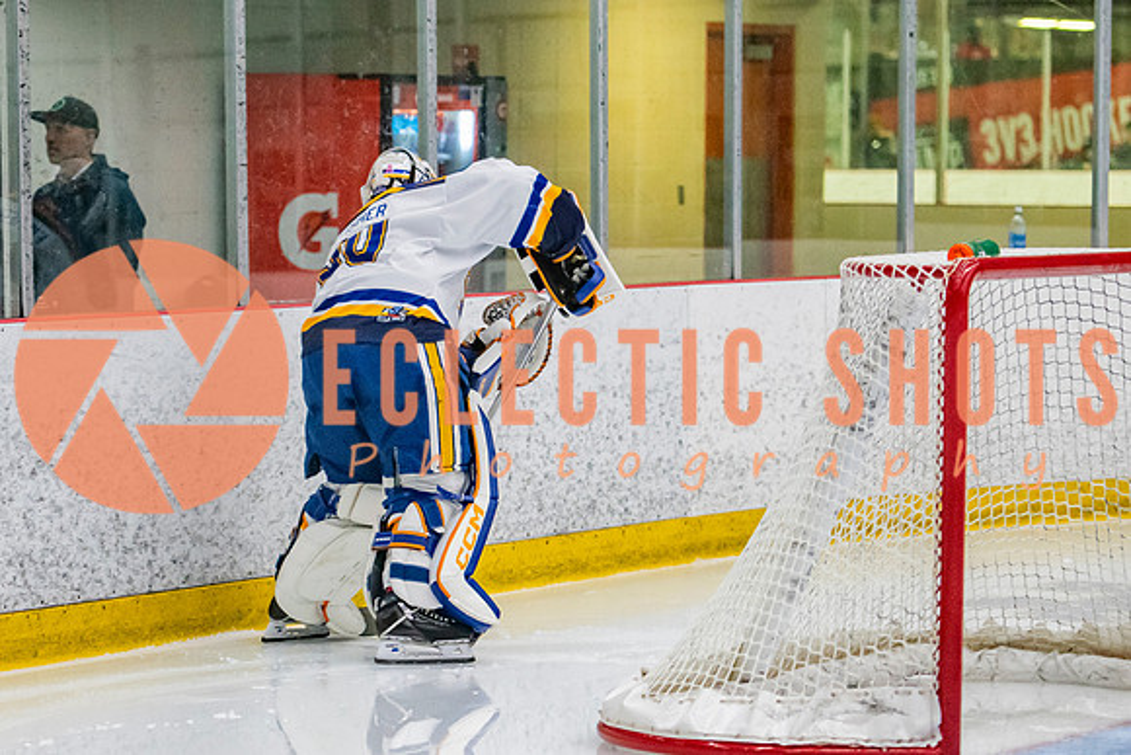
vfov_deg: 7.9
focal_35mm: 173
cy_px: 378
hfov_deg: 11.9
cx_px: 409
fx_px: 5432
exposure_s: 1/640
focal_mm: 92
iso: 2000
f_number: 3.2
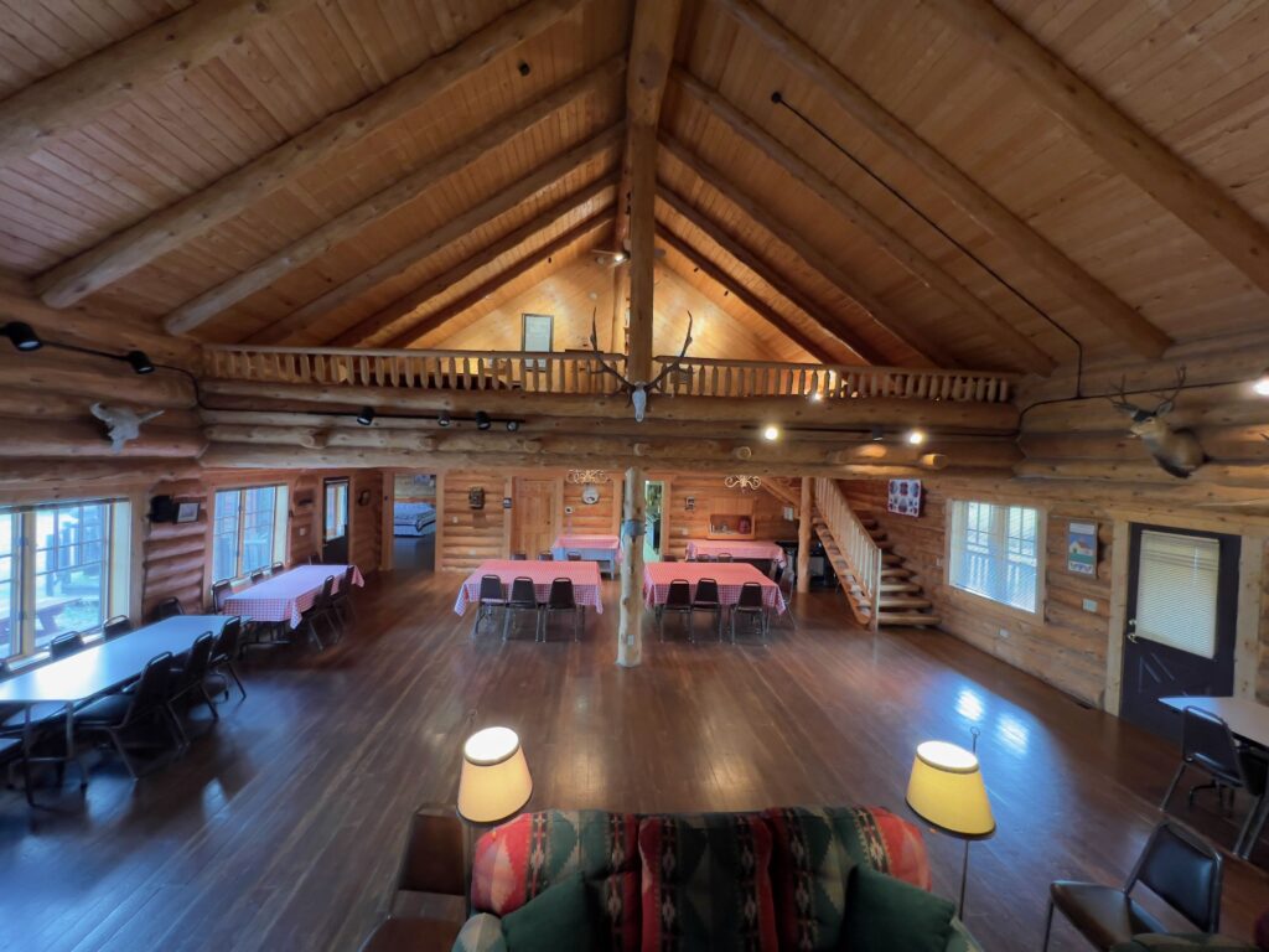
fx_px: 477
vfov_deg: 89.9
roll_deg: -1.5
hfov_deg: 106.2
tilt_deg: -2.2
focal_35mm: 13
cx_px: 634
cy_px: 476
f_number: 1.8
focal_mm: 1.57
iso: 800
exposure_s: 1/60
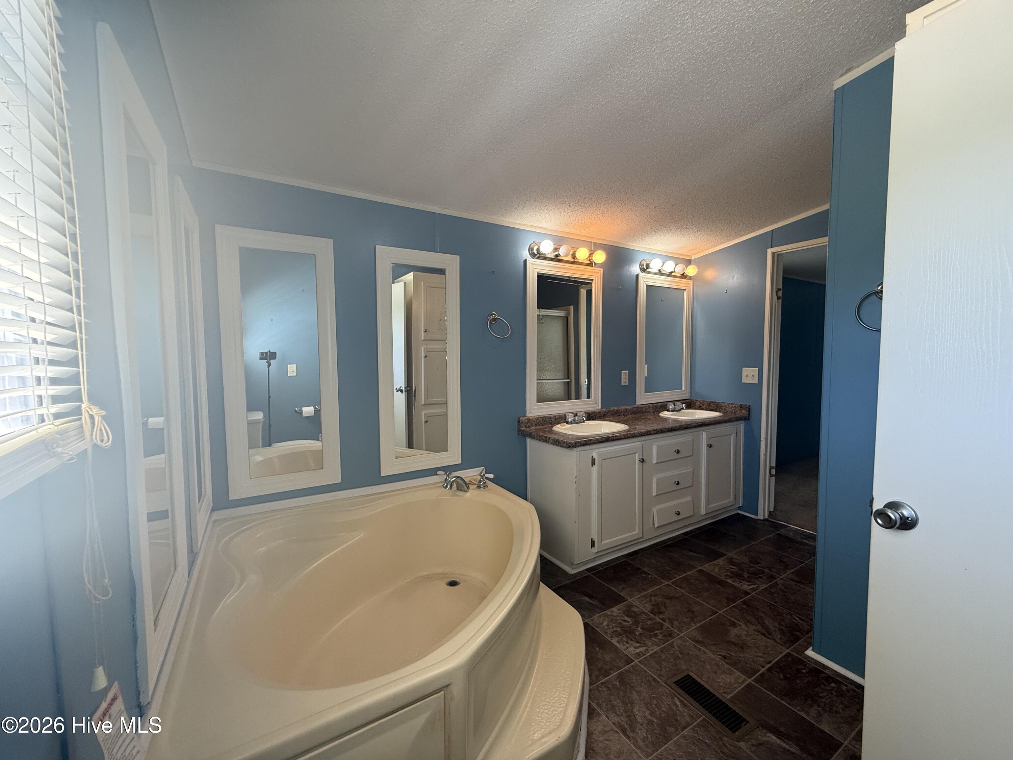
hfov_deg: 102.1
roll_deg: -0.8
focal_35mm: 14
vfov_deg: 85.7
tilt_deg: -2.4
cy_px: 380
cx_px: 506
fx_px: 410
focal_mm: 2.22
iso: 160
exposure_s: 1/120
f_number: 2.2
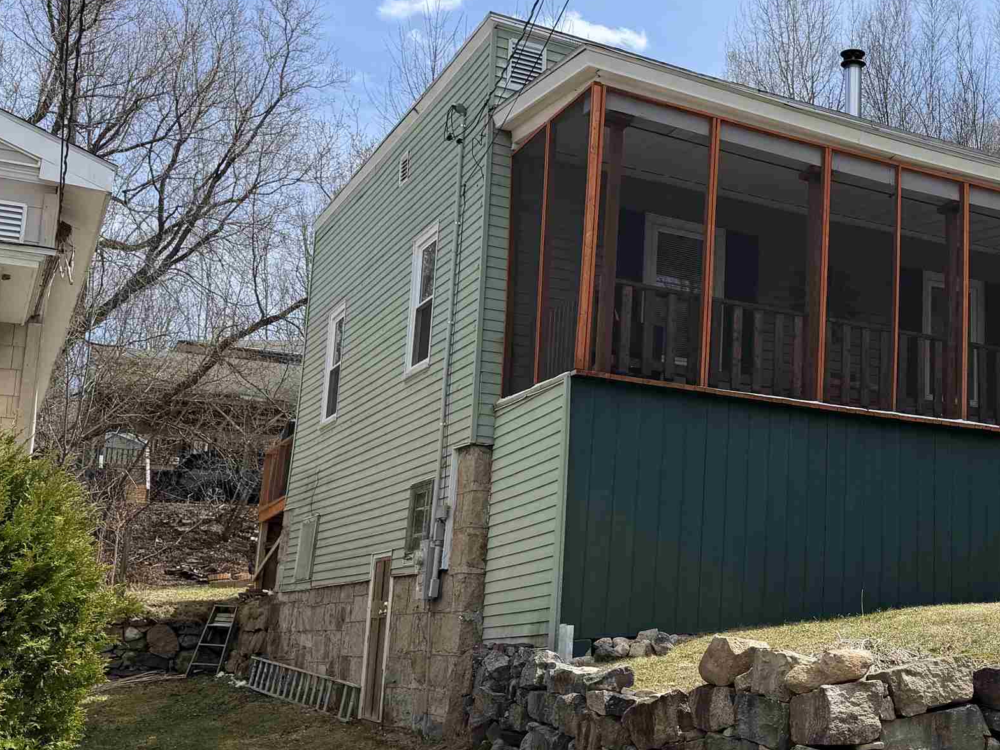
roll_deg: -0.8
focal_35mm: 47
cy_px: 398
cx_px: 881
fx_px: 1358
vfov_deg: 30.9
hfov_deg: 38.0
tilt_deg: +11.1
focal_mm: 6.76
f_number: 1.78
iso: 80
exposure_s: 1/3279
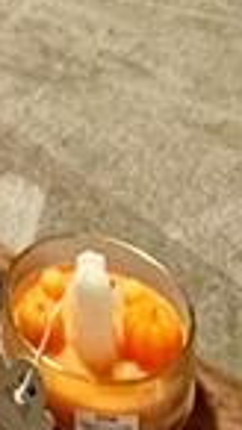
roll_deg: +0.4
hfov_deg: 10.7
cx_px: -174
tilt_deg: -5.0
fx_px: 1222
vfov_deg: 14.2
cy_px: -583
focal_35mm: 107
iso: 500
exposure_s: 1/60
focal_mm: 2.22
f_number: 2.2
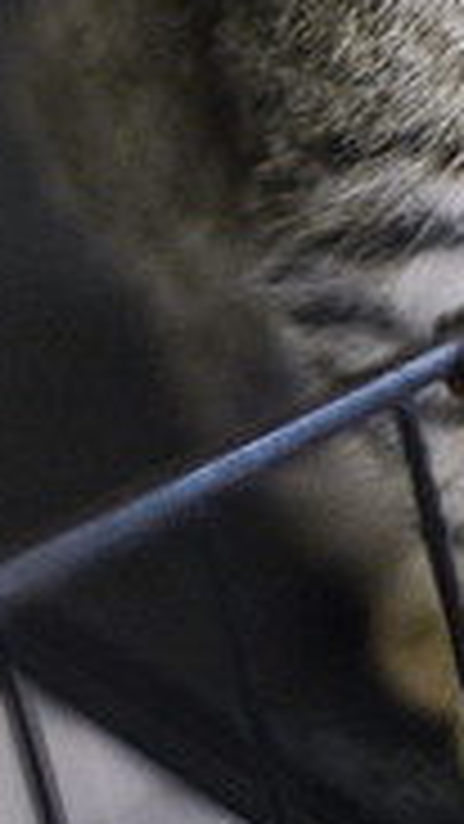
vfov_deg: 11.0
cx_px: 423
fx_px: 4219
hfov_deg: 6.3
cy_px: -45
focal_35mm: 193
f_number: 1.4
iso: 3200
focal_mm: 50
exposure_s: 1/250
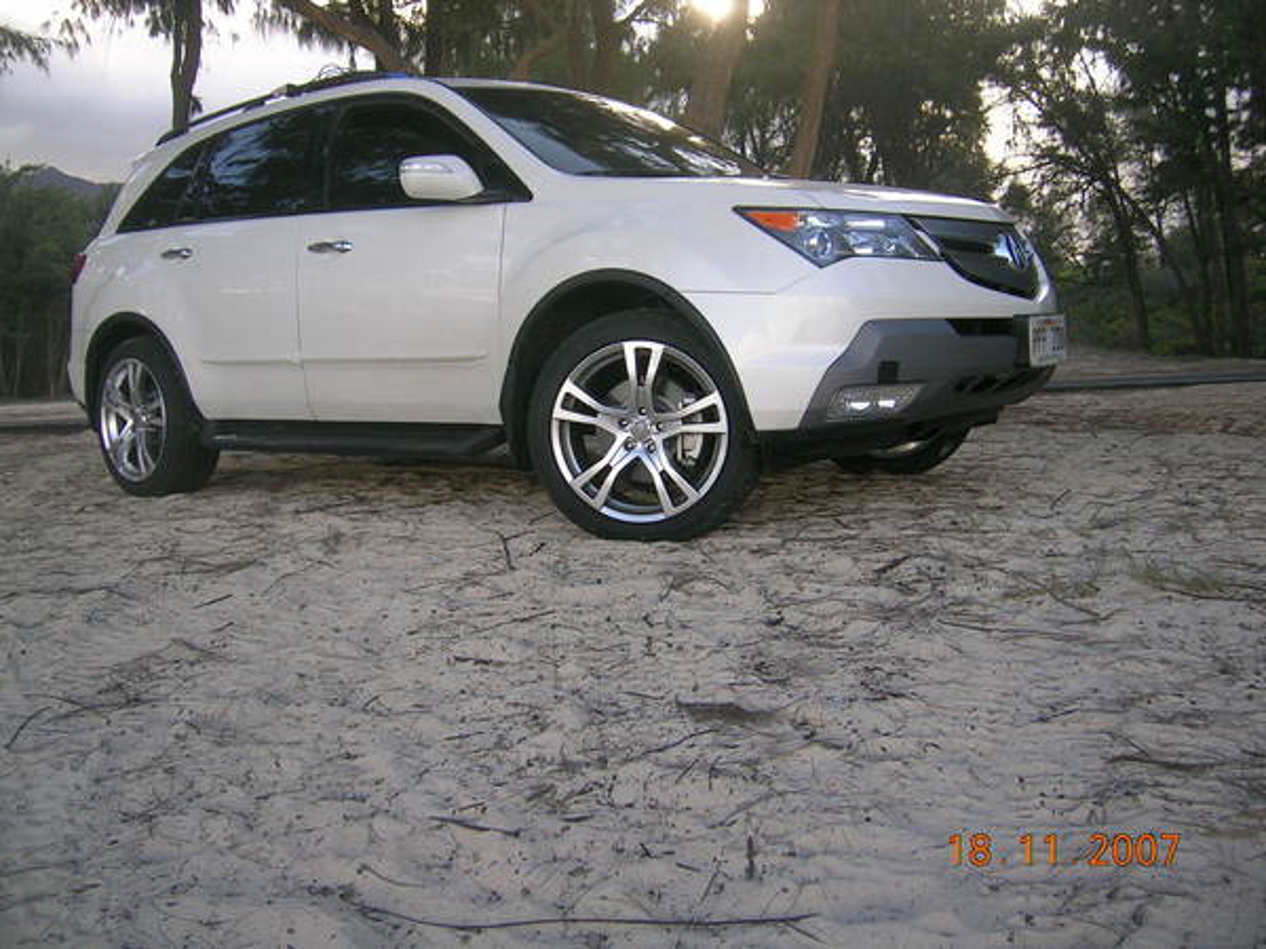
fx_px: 1280
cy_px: 474
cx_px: 633
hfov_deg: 52.6
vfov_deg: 40.7
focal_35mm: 35
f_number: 2.8
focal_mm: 5.4
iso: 50
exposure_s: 1/266
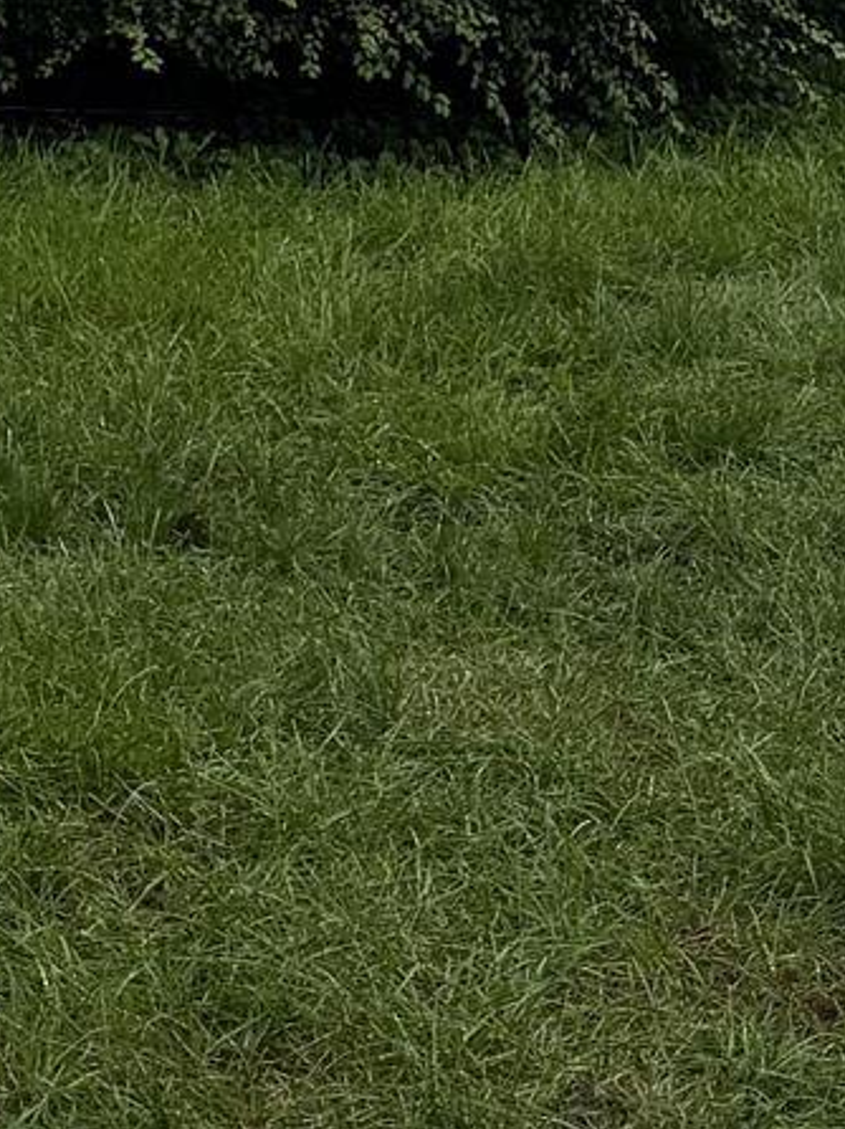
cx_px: -278
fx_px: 4040
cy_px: -1177
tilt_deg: +8.1
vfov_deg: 13.5
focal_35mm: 124
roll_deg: -1.1
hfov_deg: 11.6
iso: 80
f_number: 1.78
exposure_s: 1/2053
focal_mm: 6.76
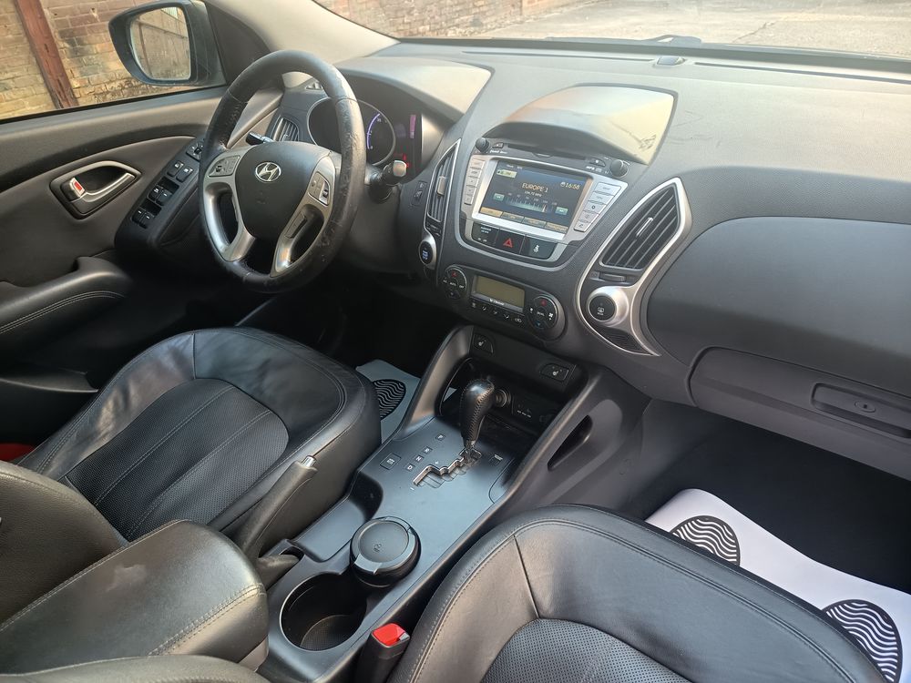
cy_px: 342
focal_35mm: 24
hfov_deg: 71.6
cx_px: 456
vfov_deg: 56.8
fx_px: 632
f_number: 1.7
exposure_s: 1/33.3
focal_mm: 5.24
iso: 356
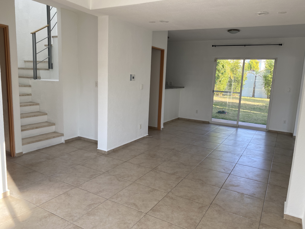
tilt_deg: -9.1
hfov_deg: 67.3
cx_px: 152
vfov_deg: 53.1
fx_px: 229
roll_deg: -2.7
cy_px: 114
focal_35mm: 26
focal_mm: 4.25
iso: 32
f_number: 1.8
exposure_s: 1/160
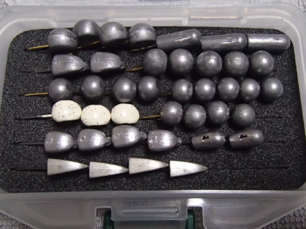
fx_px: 336
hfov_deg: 49.0
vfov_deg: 37.7
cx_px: 151
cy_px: 115
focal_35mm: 38
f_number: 4.7
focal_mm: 6.64
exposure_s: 1/40
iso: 1250
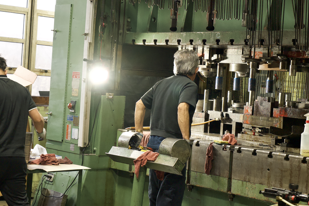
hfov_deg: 23.4
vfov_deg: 15.7
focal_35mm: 87
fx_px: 747
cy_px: 87
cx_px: 134
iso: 6400
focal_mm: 56
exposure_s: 1/160
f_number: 4.5
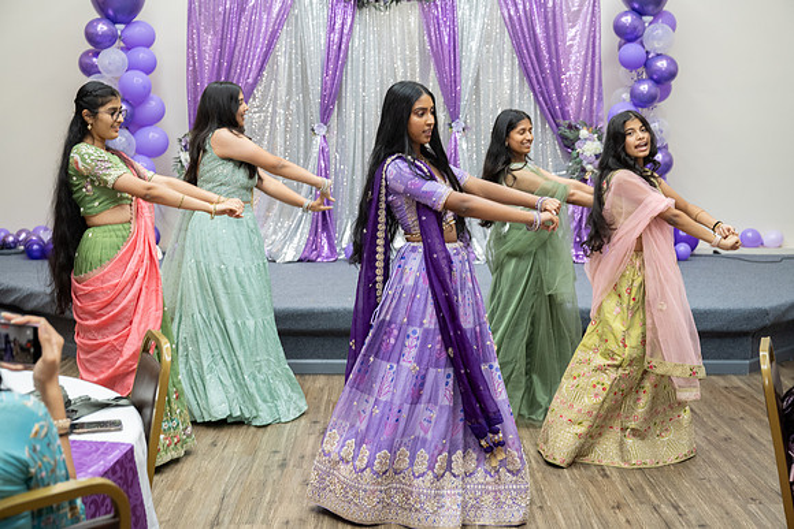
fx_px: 1016
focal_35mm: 46
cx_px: 397
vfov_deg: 29.2
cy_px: 264
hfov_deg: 42.7
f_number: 4
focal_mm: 46
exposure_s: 1/160
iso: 1000
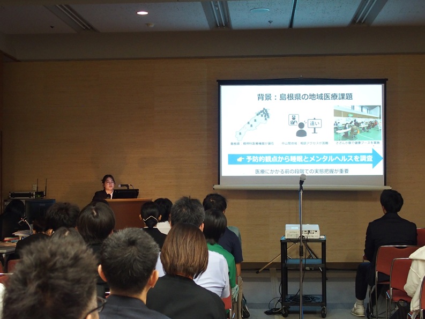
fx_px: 761
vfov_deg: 23.7
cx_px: 212
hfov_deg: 31.2
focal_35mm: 62
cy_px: 160
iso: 800
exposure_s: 1/50
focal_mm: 13.2
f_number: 2.8
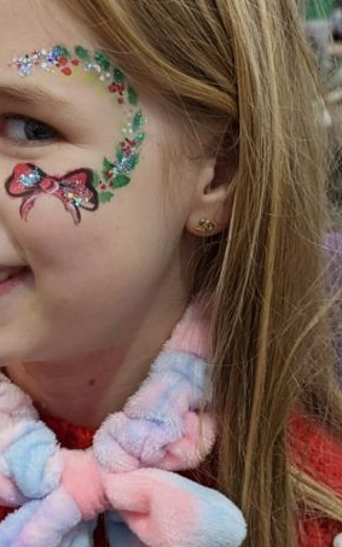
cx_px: 59
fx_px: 671
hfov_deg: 27.9
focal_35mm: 45
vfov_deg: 44.2
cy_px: 231
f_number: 1.85
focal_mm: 6.81
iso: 269
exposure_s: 1/100
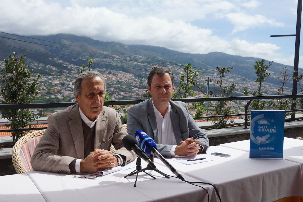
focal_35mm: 36
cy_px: 101
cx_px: 152
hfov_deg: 53.1
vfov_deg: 36.9
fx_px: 303
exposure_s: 1/1250
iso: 500
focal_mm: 24
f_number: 8
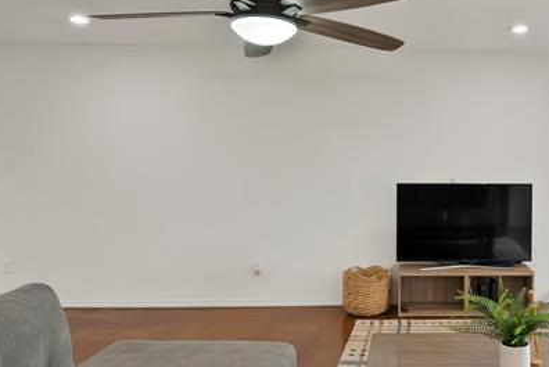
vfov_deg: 42.3
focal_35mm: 31
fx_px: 473
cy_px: 154
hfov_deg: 56.6
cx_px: 426
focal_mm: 12
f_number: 9
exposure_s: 1/8
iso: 640
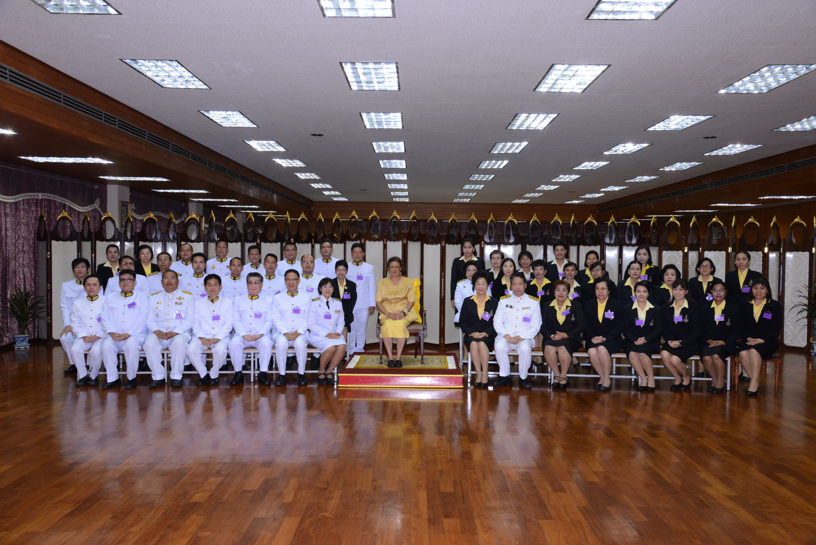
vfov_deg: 43.6
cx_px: 408
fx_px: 680
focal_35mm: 30
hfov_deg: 61.9
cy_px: 272
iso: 1600
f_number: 8
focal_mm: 30
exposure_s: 1/60
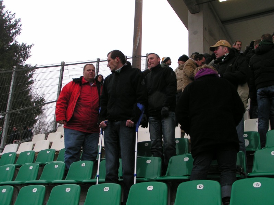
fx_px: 356
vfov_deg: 32.2
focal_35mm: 45
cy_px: 102
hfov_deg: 42.1
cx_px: 137
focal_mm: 6.9
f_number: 5.6
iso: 50
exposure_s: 1/60
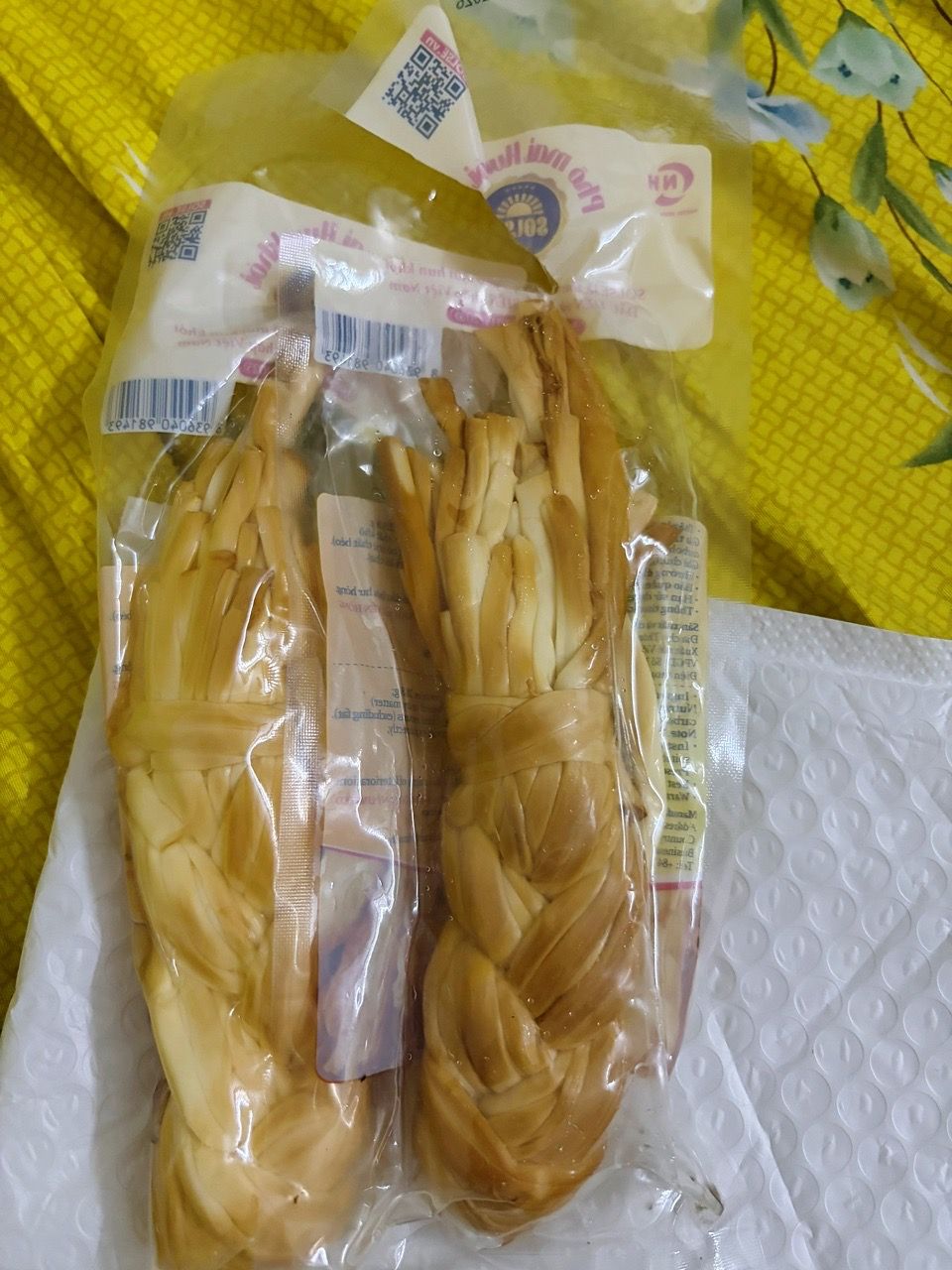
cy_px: 635
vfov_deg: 67.3
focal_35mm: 26
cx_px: 476
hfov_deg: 53.1
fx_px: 953
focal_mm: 5.96
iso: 500
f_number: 1.6
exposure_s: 1/53
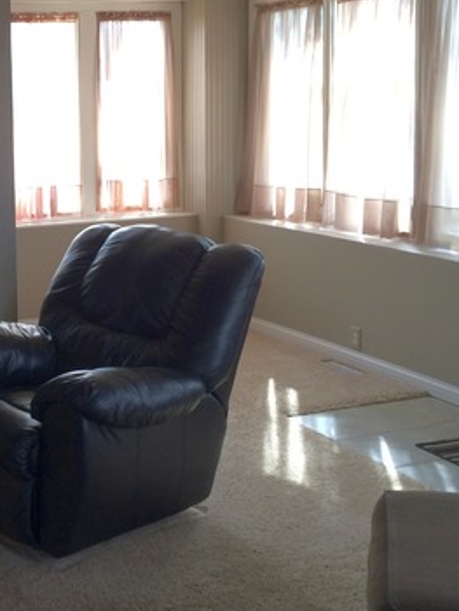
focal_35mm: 53
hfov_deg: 25.4
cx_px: -54
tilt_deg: -5.4
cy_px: 204
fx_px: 936
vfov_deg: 35.8
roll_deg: +2.8
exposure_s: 1/30
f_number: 2.2
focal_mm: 4.15
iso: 80
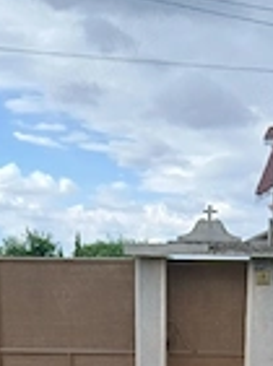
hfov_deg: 19.7
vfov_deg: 23.3
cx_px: 185
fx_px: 782
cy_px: 478
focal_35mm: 74
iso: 20
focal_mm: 3.98
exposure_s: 1/303
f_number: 1.8
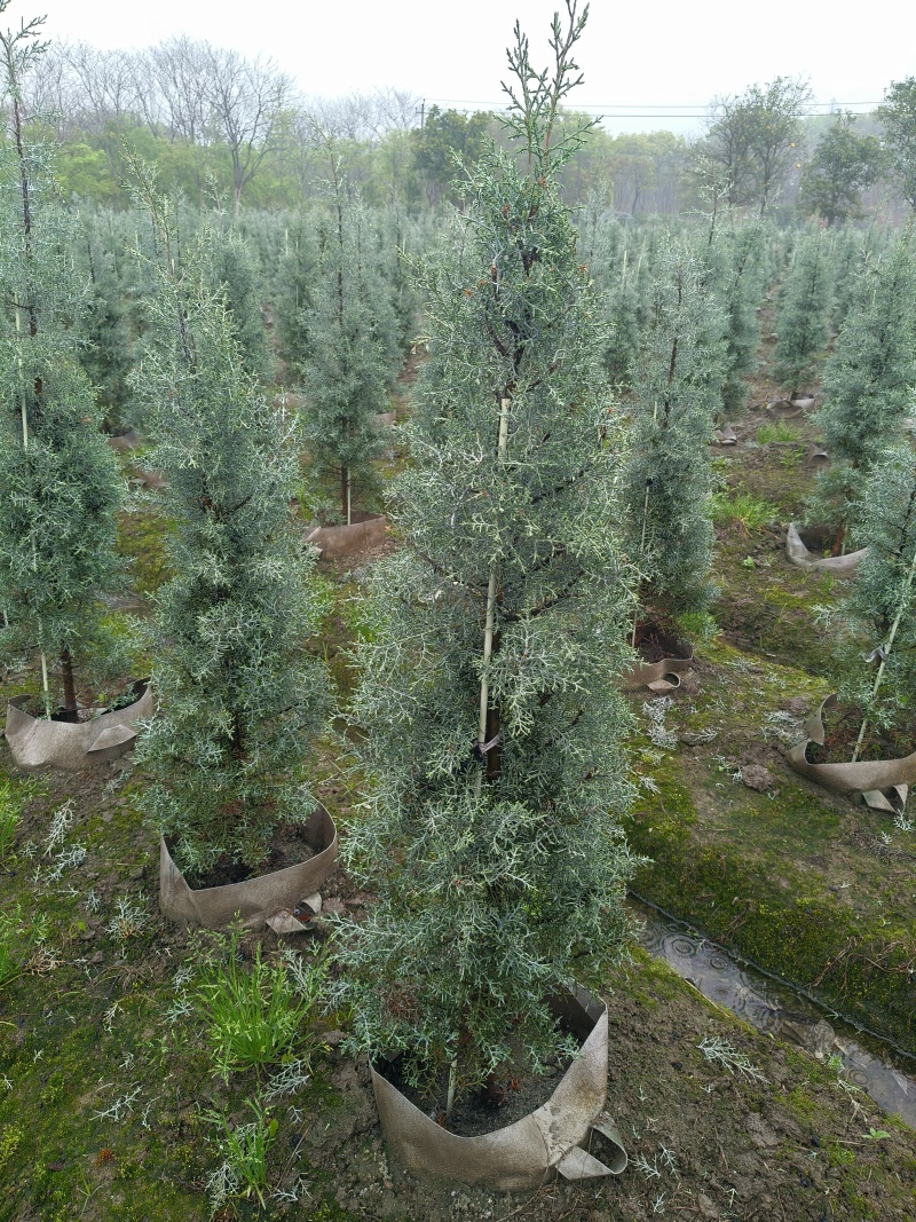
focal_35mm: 26
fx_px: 918
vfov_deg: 67.3
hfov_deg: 53.1
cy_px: 611
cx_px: 458
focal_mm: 4.84
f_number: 1.8
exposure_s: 1/118
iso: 80
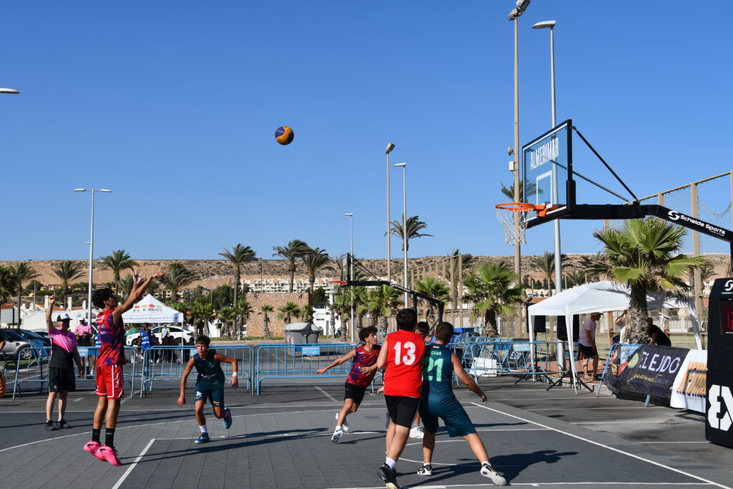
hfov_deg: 41.1
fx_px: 977
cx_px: 366
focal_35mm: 48
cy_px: 244
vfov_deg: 28.1
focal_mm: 32
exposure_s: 1/400
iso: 100
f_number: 10
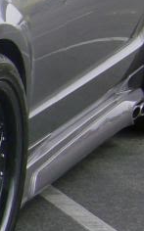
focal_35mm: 166
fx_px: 1045
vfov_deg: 12.6
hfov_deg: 6.8
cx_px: -341
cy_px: 148
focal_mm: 6
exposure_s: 1/530
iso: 100
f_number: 4.7
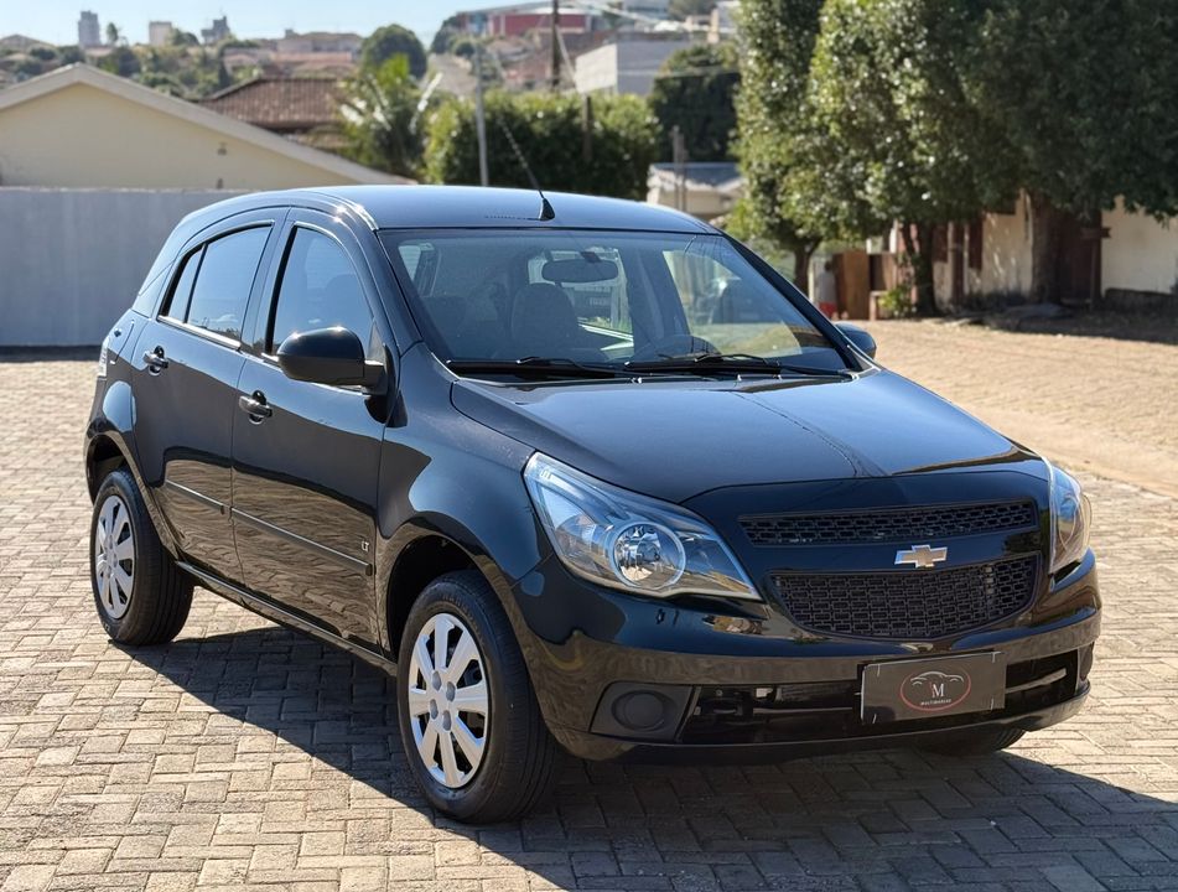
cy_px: 446
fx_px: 1639
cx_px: 589
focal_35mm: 48
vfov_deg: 30.4
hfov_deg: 39.5
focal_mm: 6.76
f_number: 1.78
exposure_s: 1/1754
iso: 100
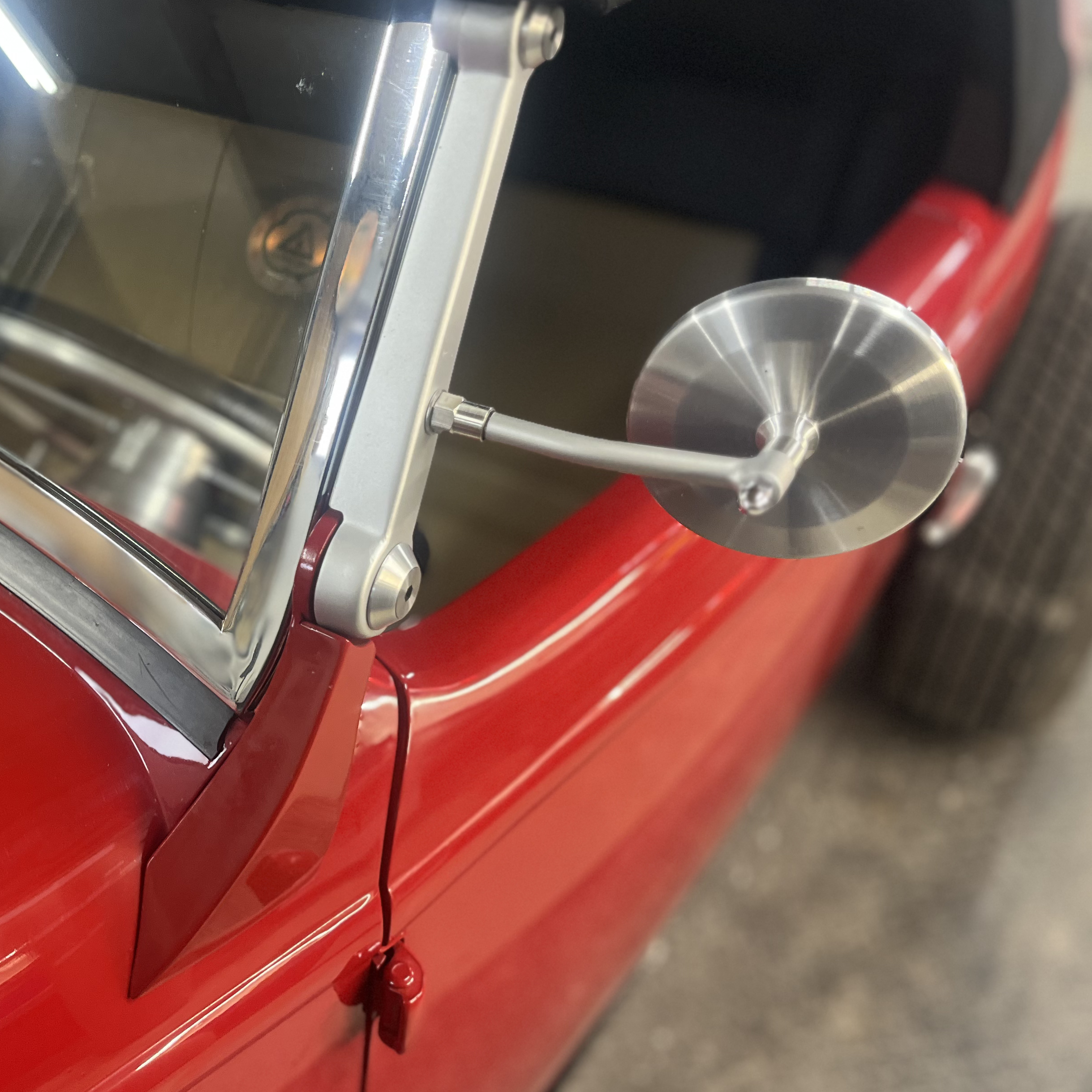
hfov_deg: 41.8
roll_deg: -0.6
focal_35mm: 38
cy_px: 523
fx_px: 1356
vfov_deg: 43.8
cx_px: 205
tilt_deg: -34.1
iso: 250
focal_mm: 5.1
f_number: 1.6
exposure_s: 1/60
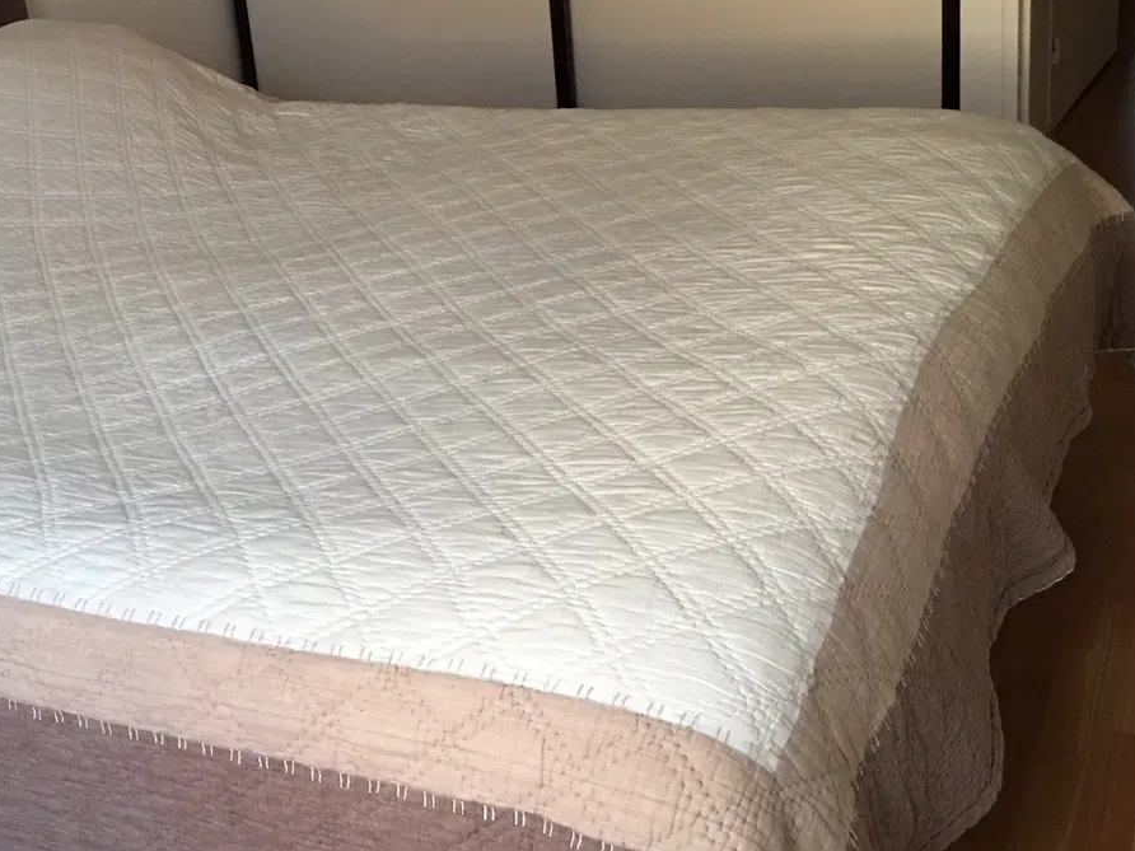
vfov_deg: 27.9
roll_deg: +7.3
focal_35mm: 52
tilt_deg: -19.2
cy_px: 303
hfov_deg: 35.8
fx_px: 1705
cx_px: 258
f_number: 2.2
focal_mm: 4.15
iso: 100
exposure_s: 1/17
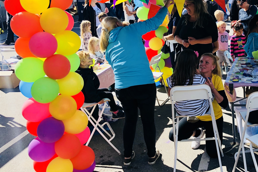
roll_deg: +4.6
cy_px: 60
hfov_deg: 38.3
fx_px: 358
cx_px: 201
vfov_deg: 26.9
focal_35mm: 50
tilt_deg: -12.3
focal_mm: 4
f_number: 1.8
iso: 20
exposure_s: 1/657
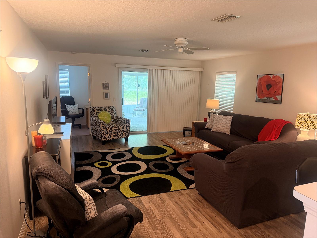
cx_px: 158
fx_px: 220
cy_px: 119
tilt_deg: -9.4
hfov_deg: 71.6
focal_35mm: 24
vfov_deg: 56.8
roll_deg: -1.6
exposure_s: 1/60
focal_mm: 6.76
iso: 250
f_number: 1.78
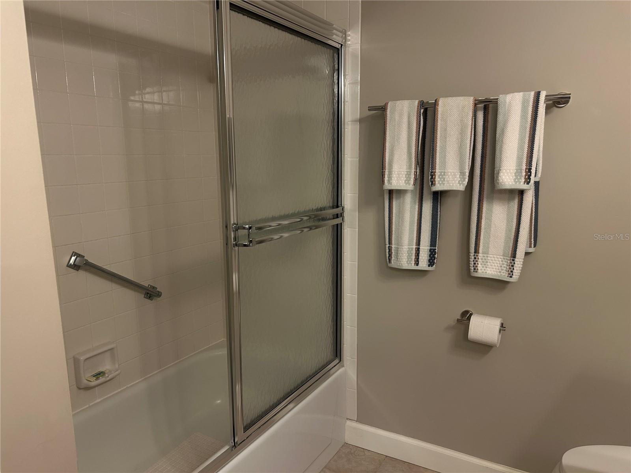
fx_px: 474
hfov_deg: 67.3
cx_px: 316
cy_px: 236
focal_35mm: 26
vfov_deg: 53.1
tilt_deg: -10.7
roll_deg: +0.9
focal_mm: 5.7
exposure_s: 1/60
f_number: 1.5
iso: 125
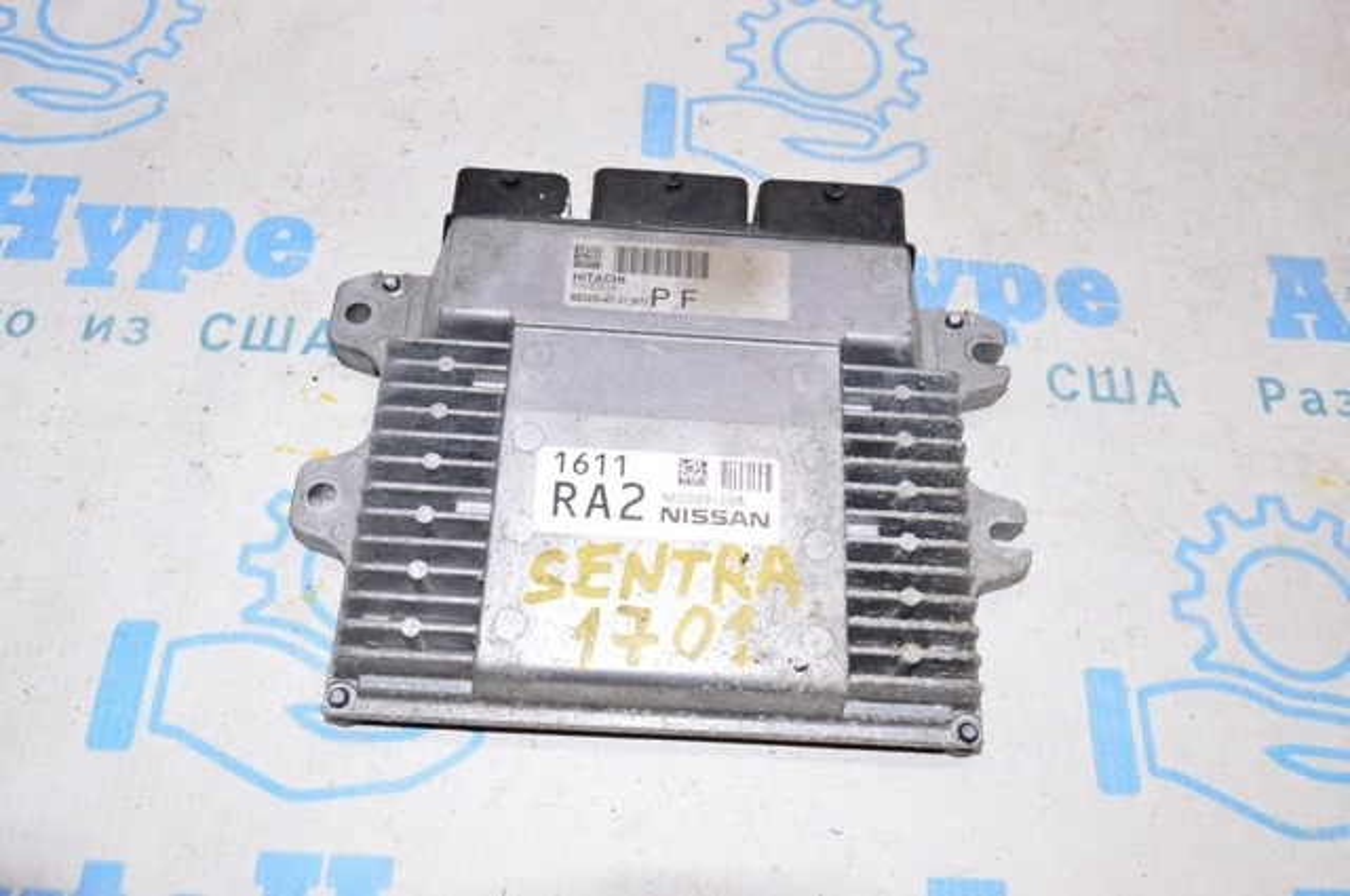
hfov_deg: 62.0
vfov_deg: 43.5
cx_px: 675
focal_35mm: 30
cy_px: 448
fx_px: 1124
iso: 1600
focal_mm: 20
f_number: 8
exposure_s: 1/160
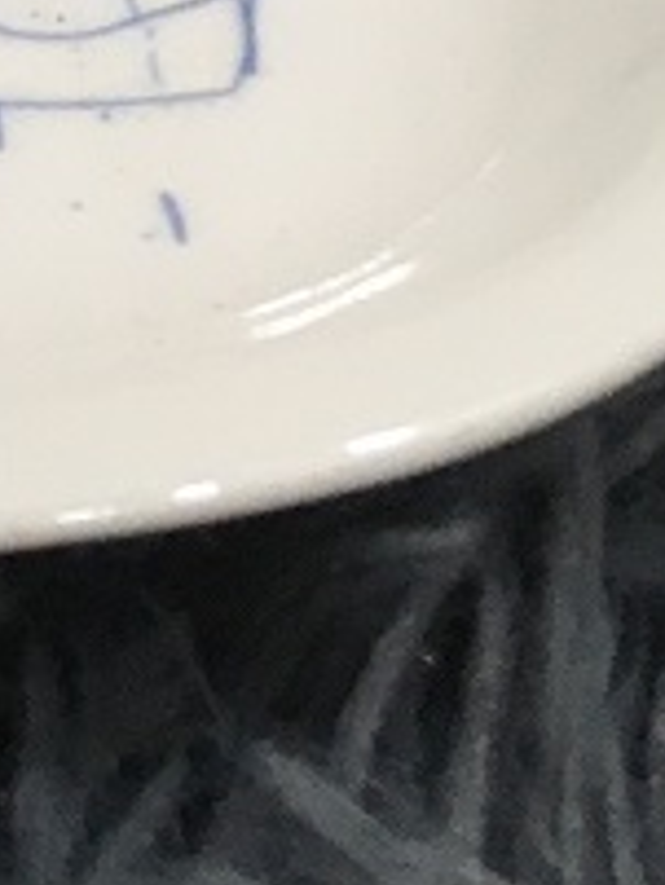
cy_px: -1422
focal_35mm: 173
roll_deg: +0.4
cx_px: -467
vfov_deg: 9.7
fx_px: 4427
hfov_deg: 8.3
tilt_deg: -25.8
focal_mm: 4.15
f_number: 2.2
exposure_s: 1/33
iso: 50
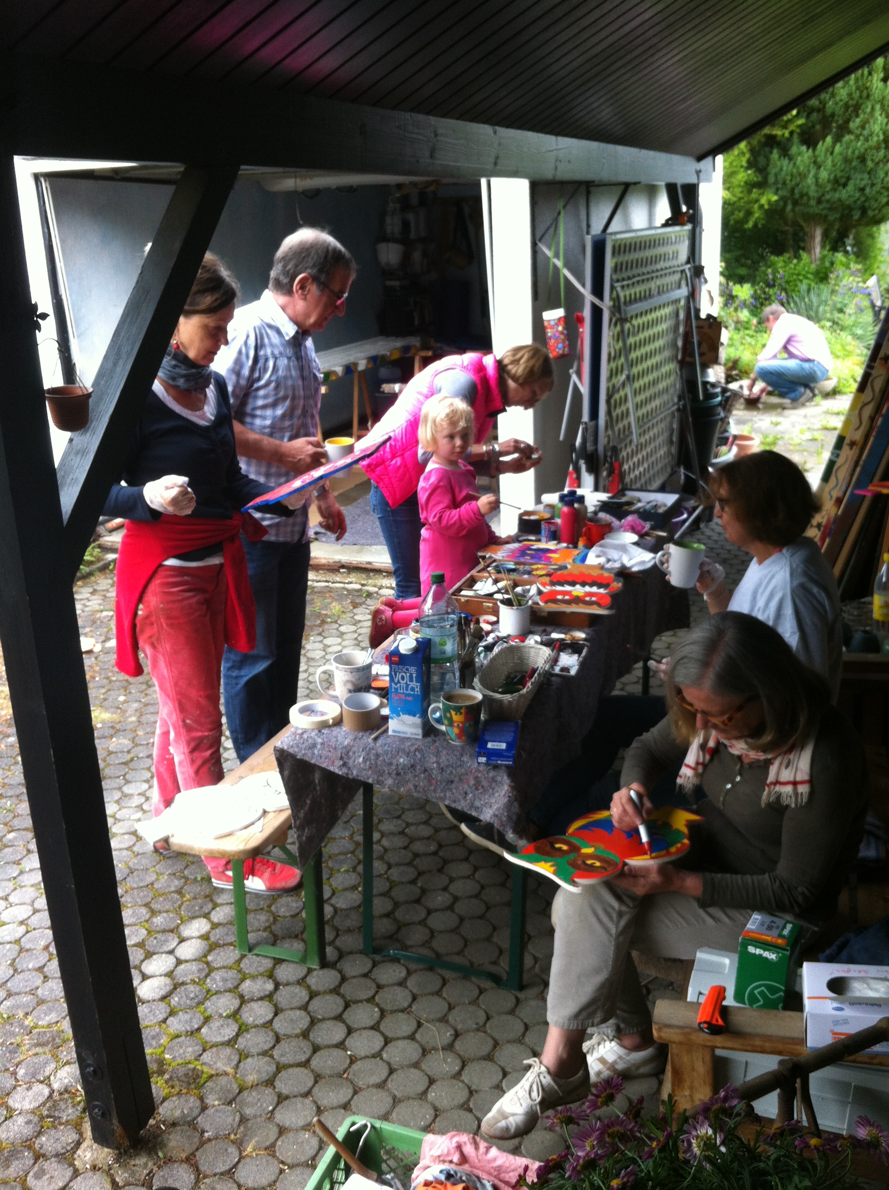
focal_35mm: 35
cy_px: 595
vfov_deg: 52.7
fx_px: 1202
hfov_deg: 40.6
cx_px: 444
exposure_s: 1/60
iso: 80
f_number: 2.8
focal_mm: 3.85
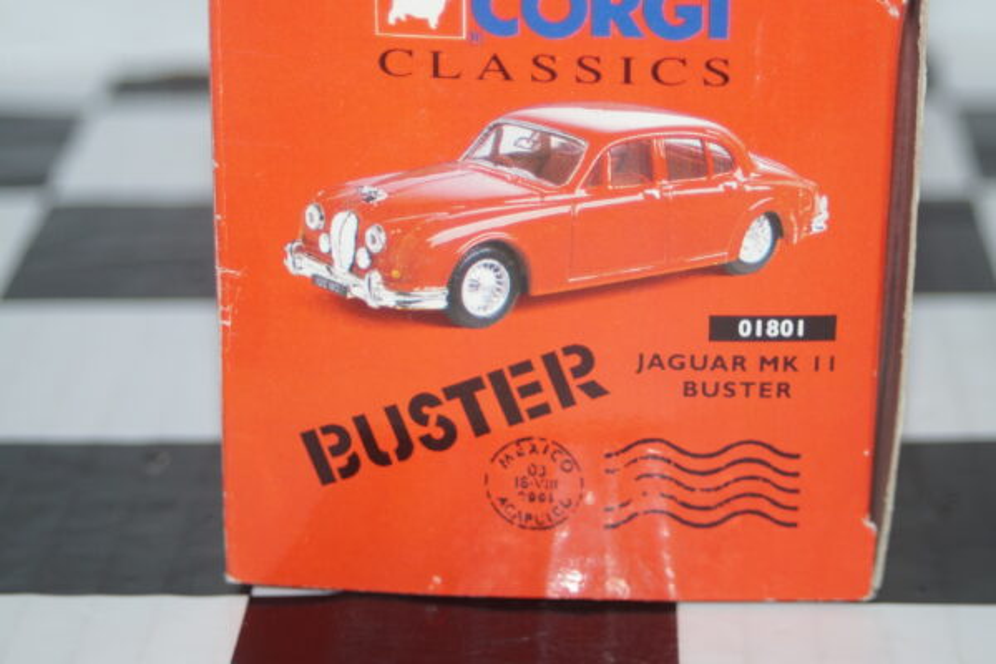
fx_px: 3320
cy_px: 332
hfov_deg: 17.1
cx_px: 498
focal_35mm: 120
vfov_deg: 11.4
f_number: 5.6
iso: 400
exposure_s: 1/60
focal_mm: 80
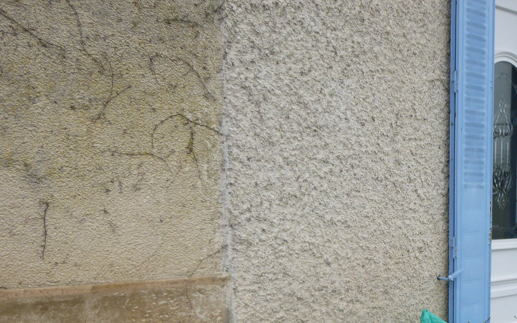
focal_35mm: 46
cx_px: 395
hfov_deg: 42.0
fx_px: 648
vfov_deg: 27.1
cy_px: 284
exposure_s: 1/250
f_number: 3.1
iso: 100
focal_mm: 4.5
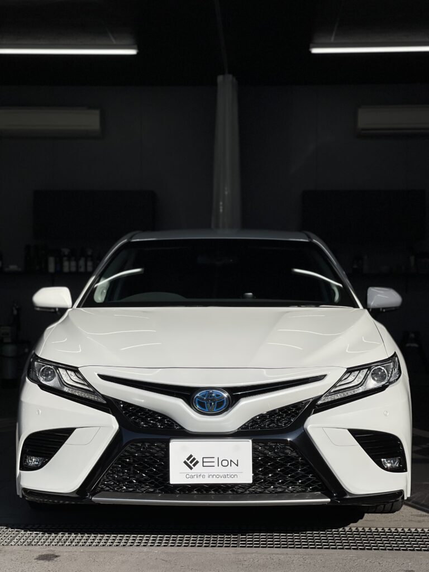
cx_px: 214
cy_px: 286
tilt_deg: +0.4
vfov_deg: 30.3
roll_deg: +0.0
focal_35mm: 64
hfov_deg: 22.9
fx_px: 1058
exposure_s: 1/3311
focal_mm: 7.5
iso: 32
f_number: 2.2
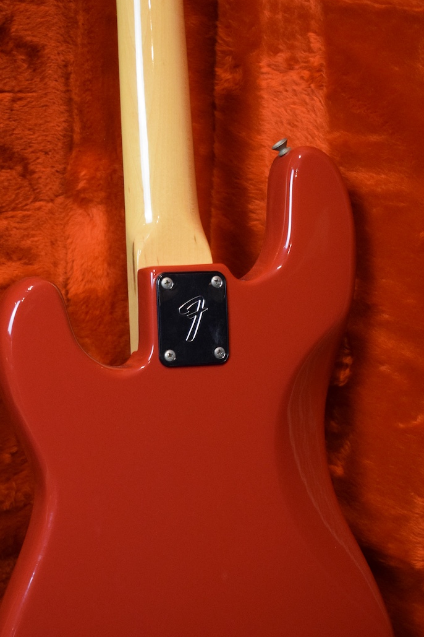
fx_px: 1237
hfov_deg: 19.4
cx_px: 166
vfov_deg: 28.7
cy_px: 400
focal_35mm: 70
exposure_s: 1/60
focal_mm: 32
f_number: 4.5
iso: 2200
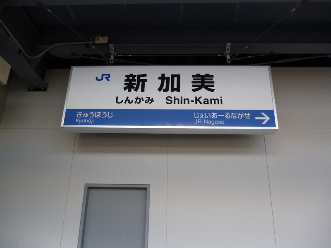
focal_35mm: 28
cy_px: 124
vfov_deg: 49.7
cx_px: 166
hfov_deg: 63.4
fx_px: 268
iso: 125
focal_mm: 5
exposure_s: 1/60
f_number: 3.1
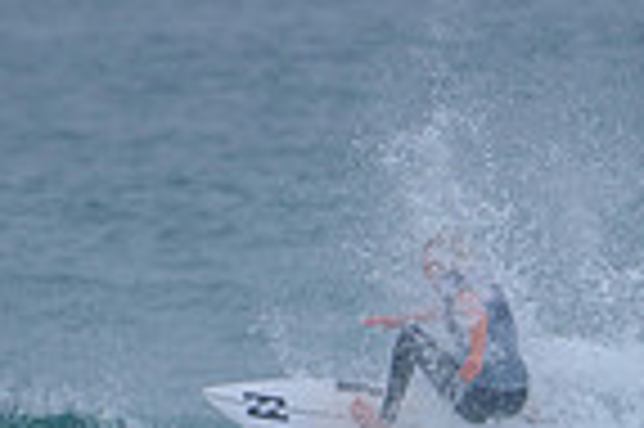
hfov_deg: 1.0
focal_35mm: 2033
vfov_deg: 0.7
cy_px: 538
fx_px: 36326
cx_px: 540
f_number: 5.6
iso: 280
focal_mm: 500
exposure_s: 1/2000
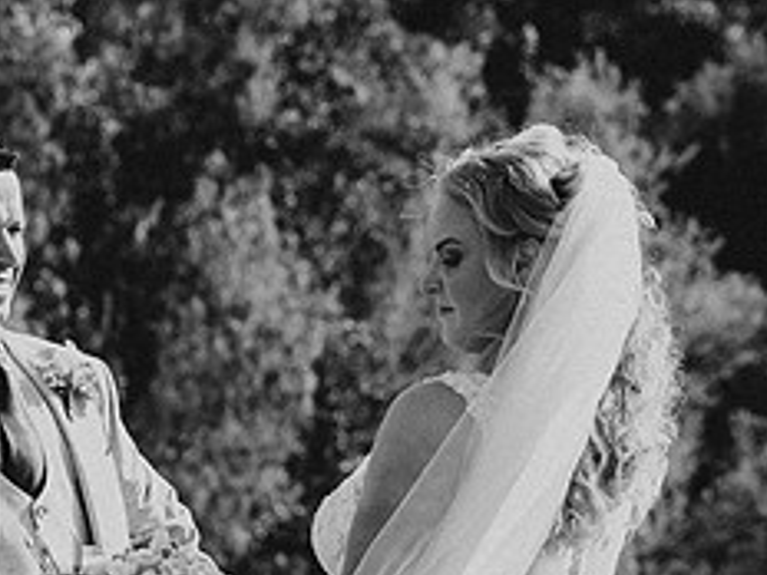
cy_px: 464
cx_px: 155
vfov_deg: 8.2
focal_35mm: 180
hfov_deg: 10.9
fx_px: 3988
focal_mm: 75
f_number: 4.5
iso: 50
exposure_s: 1/1000
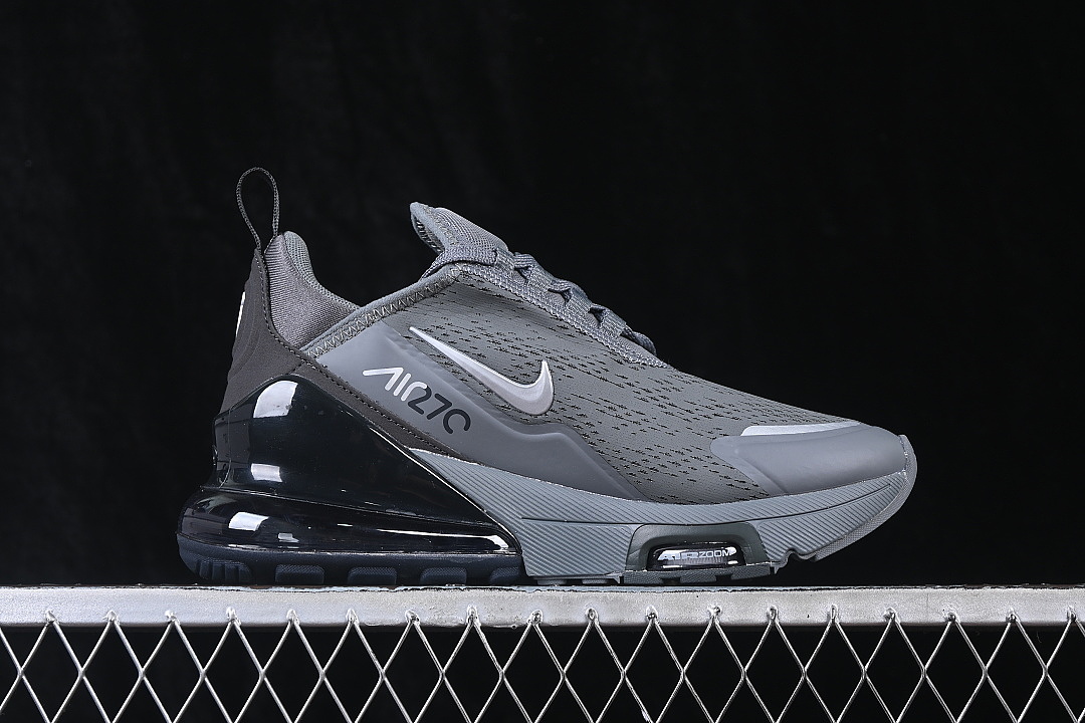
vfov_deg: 18.2
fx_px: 2260
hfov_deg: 27.0
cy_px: 362
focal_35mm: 75
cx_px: 542
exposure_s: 1/60
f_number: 6.3
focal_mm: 50
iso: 160
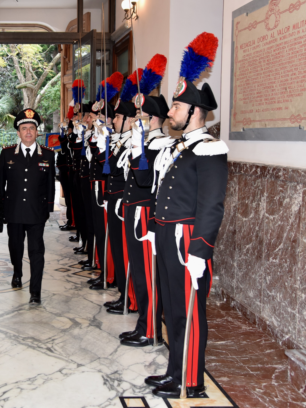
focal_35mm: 49
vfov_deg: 38.8
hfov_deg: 28.0
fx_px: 578
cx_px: 6
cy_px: 178
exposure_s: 1/60
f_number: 4
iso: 450
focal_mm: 30
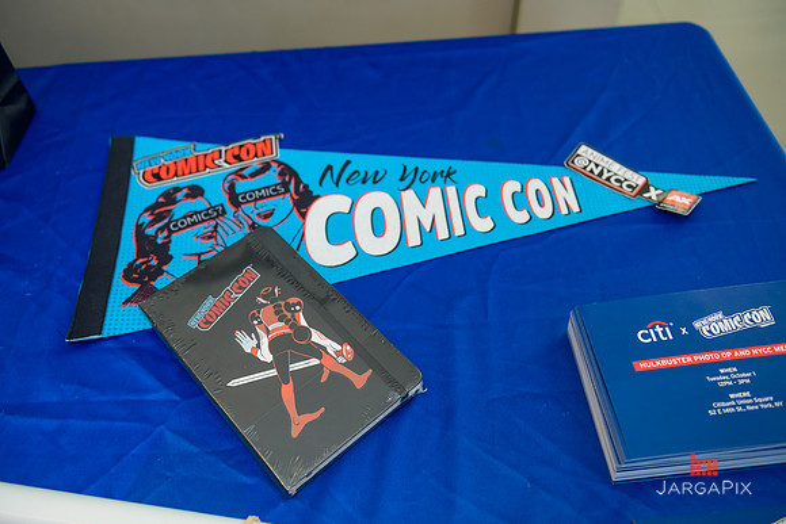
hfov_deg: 58.7
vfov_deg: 41.1
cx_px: 393
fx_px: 699
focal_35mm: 32
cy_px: 262
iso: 800
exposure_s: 1/125
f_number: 3.2
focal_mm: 32
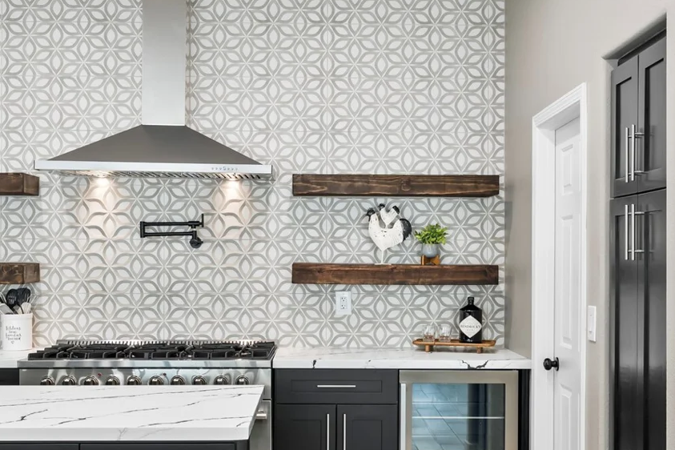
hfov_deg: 38.9
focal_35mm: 51
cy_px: 264
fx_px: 956
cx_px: 335
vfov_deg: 26.4
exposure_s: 1/100
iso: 500
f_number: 8
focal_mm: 28
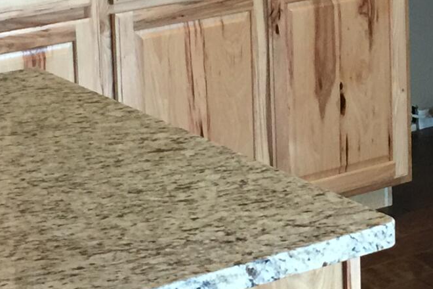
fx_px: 1648
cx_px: 390
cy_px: -72
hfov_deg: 14.8
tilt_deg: -11.4
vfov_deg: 9.8
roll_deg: +1.0
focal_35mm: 137
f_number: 2.2
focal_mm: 4.15
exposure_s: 1/15
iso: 100
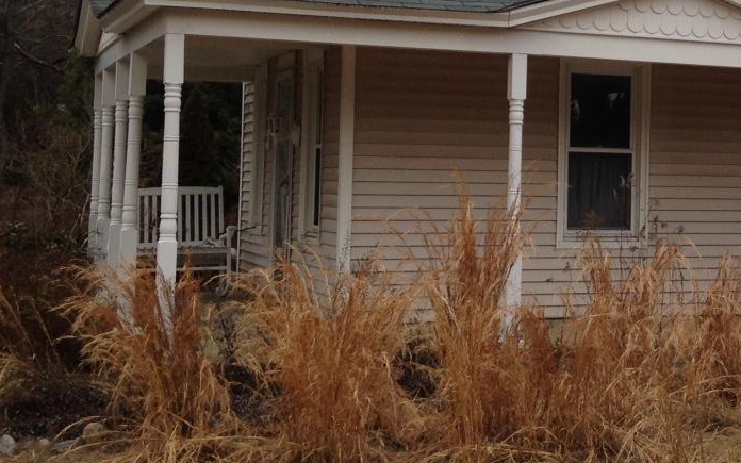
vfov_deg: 15.9
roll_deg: -1.4
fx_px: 1656
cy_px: 130
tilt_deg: +1.1
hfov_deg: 24.2
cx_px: 720
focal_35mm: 82
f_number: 2.4
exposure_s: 1/272
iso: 50
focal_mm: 4.12
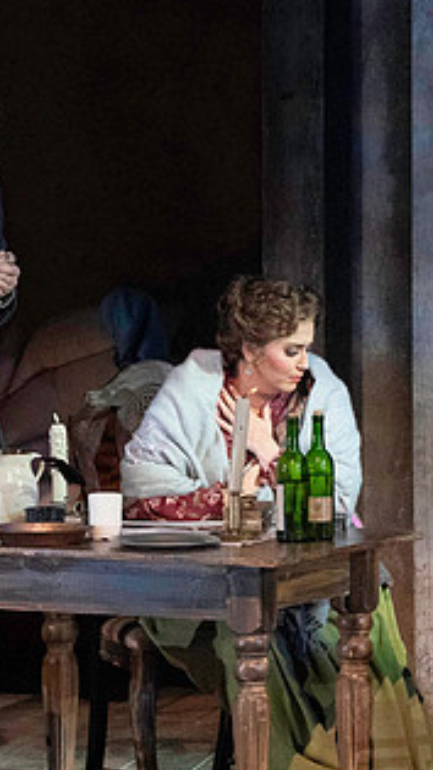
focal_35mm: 767
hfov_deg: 1.6
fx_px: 15668
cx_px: 149
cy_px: 436
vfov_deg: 2.8
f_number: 13
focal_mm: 397
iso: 16000
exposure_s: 1/320
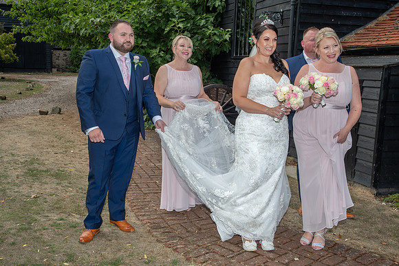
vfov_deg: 34.2
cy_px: 133
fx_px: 432
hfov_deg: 49.5
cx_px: 200
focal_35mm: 39
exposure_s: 1/100
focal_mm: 26
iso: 100
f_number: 9
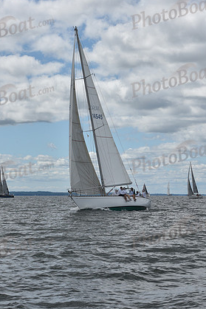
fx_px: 833
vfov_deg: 21.0
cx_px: 93
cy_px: 128
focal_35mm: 97
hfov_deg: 14.1
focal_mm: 70
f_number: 11
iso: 250
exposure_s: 1/800
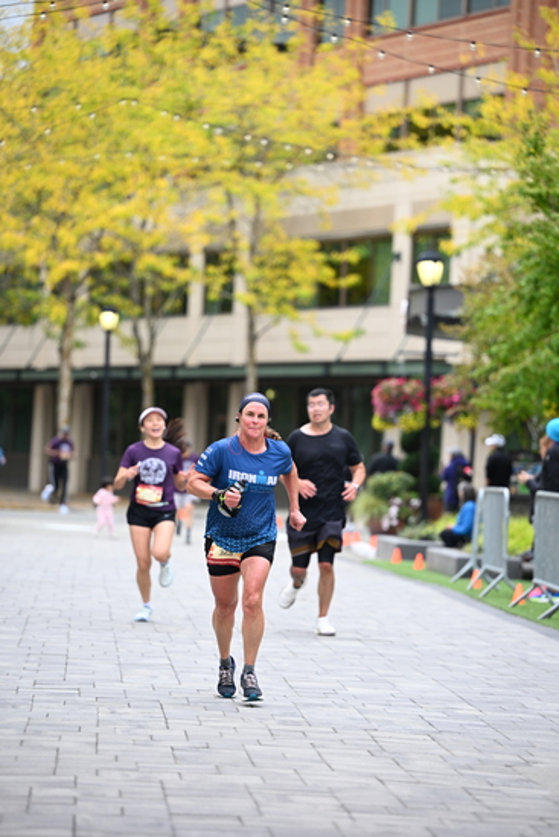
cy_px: 418
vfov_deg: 14.1
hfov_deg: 9.5
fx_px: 3375
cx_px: 280
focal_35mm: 145
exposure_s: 1/2000
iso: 640
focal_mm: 145
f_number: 2.8
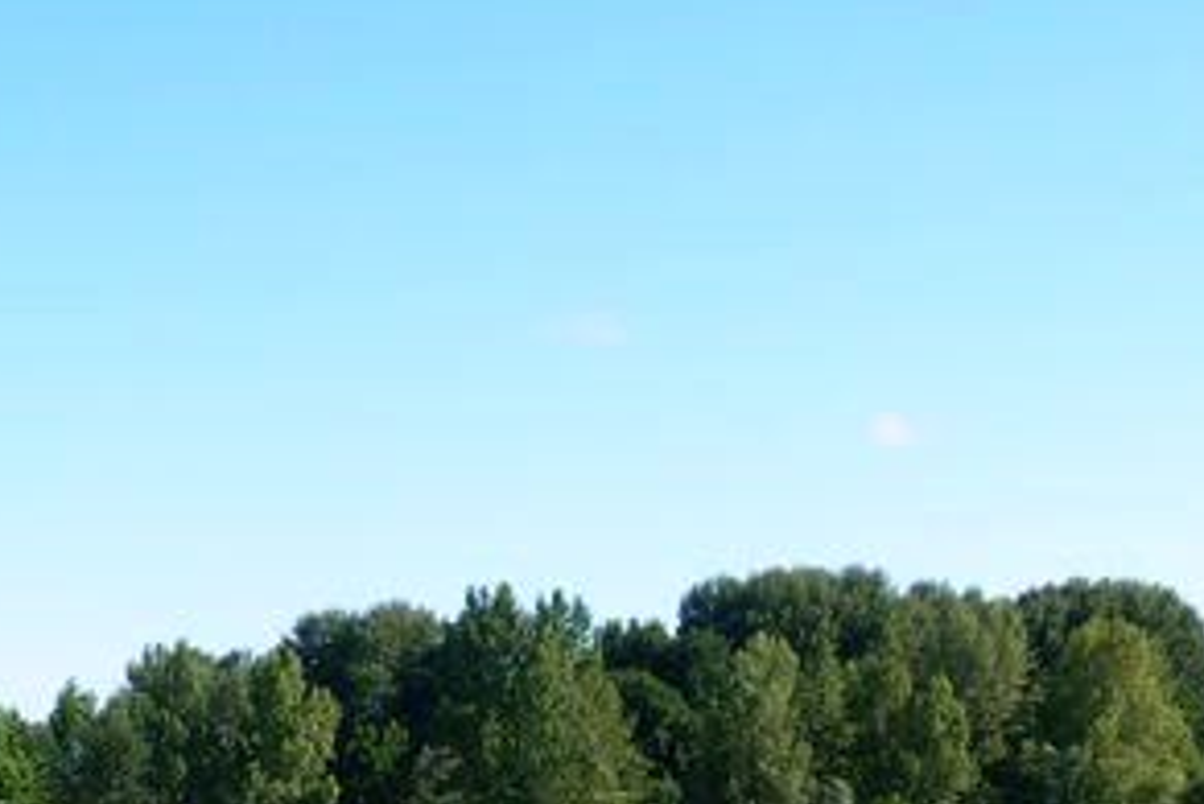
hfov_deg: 17.9
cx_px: 396
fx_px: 3814
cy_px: 924
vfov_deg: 11.8
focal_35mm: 114
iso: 80
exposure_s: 1/200
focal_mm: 7.3
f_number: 5
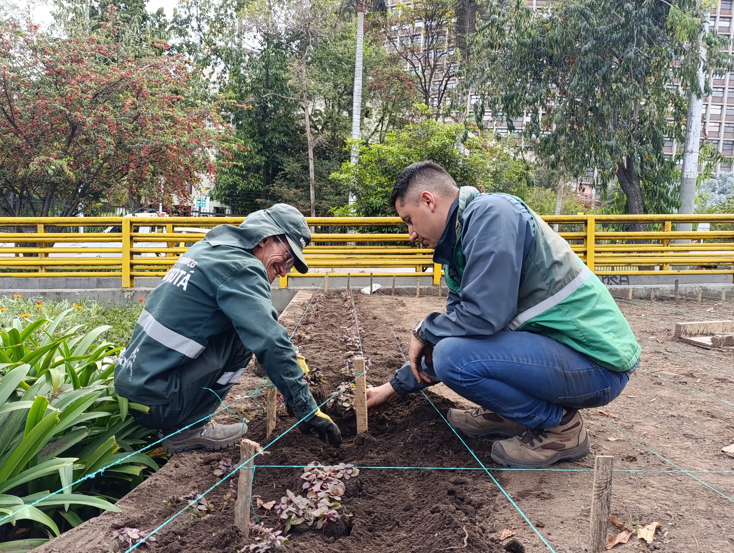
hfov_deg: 59.9
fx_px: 637
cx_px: 367
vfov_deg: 46.9
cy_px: 276
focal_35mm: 30
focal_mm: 6.14
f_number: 1.6
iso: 64
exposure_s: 1/120
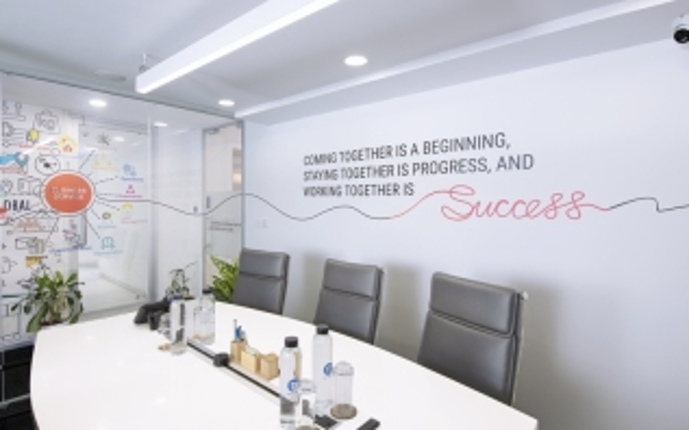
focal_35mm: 18
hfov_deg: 91.1
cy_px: 228
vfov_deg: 64.9
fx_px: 338
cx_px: 330
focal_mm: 14
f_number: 8
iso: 100
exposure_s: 1/8
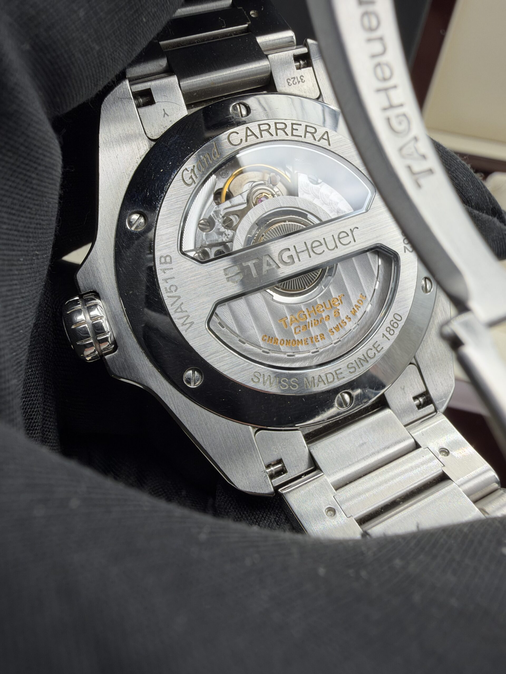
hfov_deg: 54.9
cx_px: 253
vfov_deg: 69.4
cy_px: 337
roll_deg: -7.2
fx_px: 487
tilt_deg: -42.8
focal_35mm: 25
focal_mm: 2.22
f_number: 2.2
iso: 25
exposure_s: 1/71
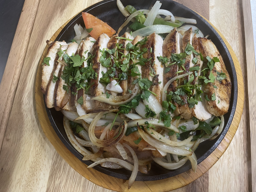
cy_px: 96
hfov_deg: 67.3
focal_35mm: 26
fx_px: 192
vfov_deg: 53.1
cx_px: 128
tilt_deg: -75.8
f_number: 1.6
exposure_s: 1/60
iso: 200
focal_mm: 4.2
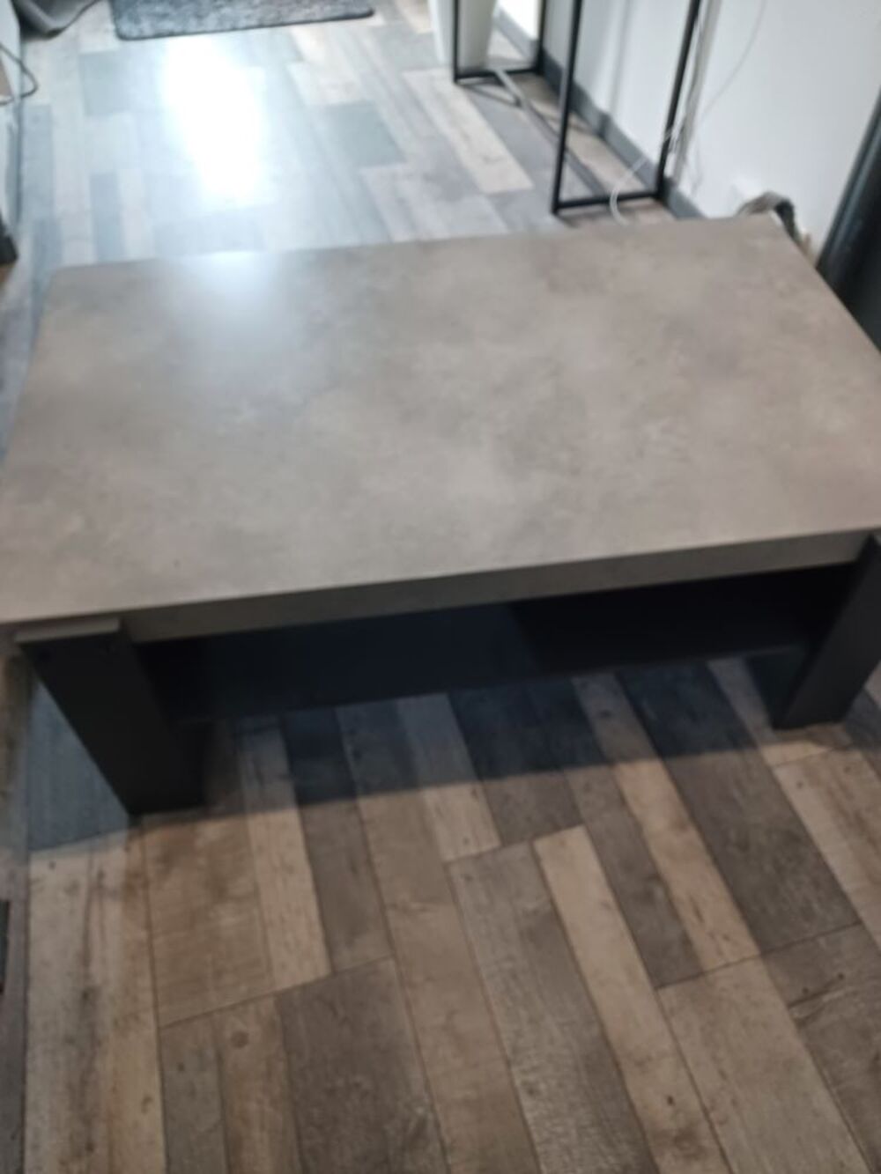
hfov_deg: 54.9
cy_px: 587
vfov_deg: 69.4
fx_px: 848
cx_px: 440
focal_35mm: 25
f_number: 1.8
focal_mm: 4.6
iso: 400
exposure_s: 1/33
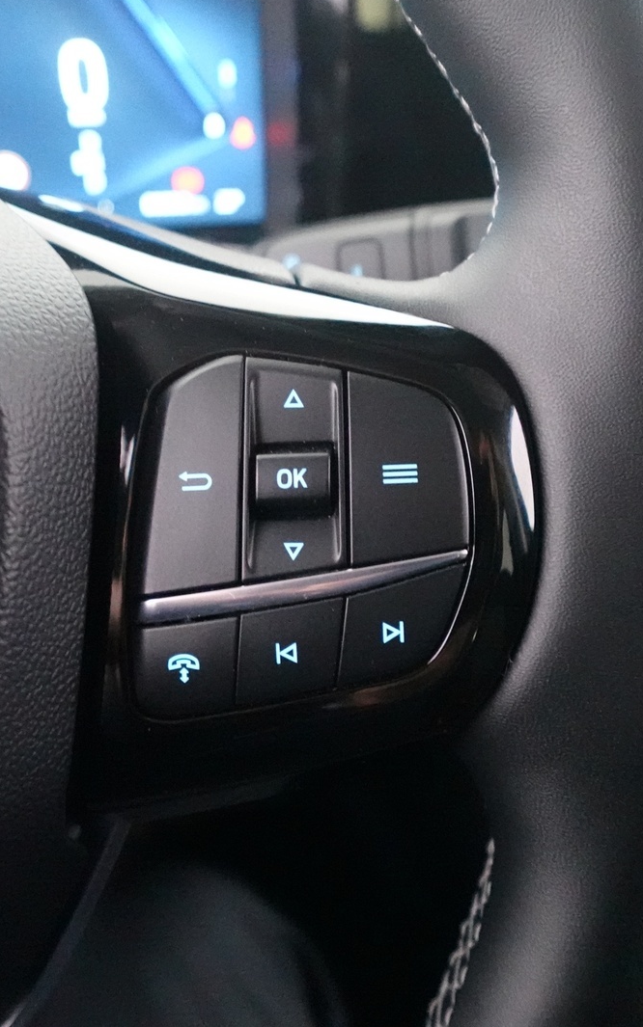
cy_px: 508
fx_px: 869
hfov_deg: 40.6
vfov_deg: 61.2
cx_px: 318
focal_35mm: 31
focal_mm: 7.6
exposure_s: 1/60
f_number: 2
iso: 6400
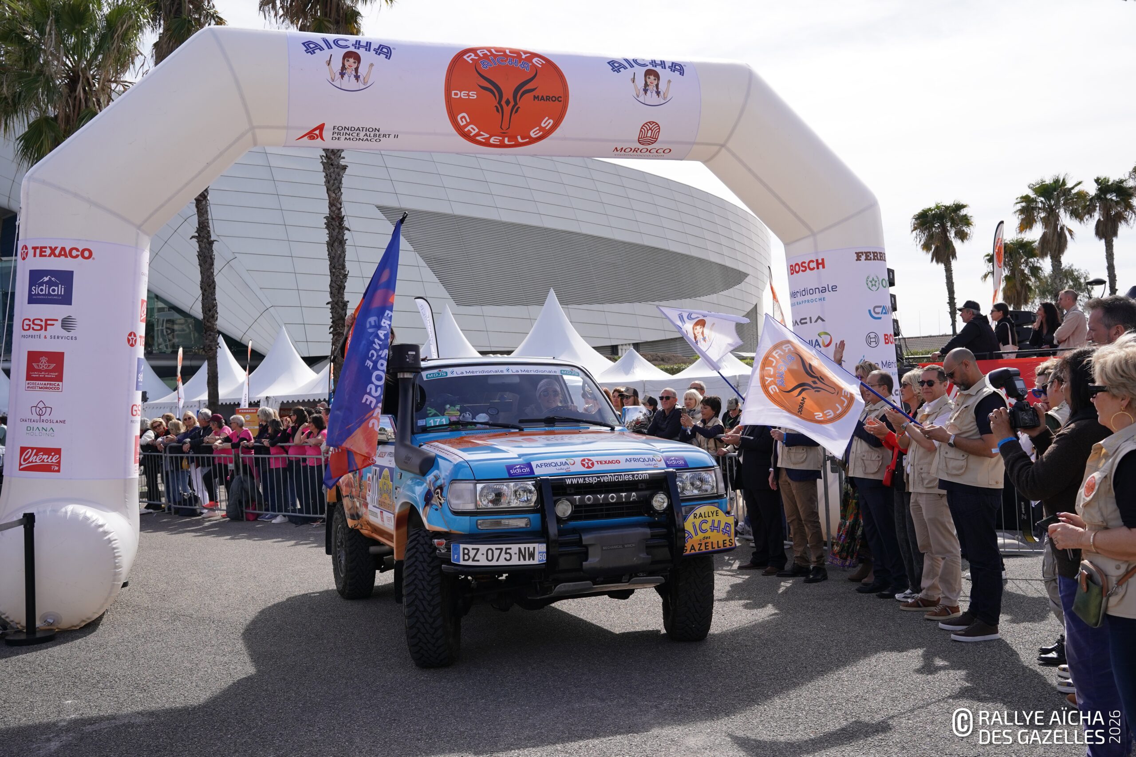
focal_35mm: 35
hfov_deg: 54.4
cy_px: 378
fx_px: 1104
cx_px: 568
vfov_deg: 37.9
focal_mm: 35
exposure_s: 1/1250
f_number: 5.6
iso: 250
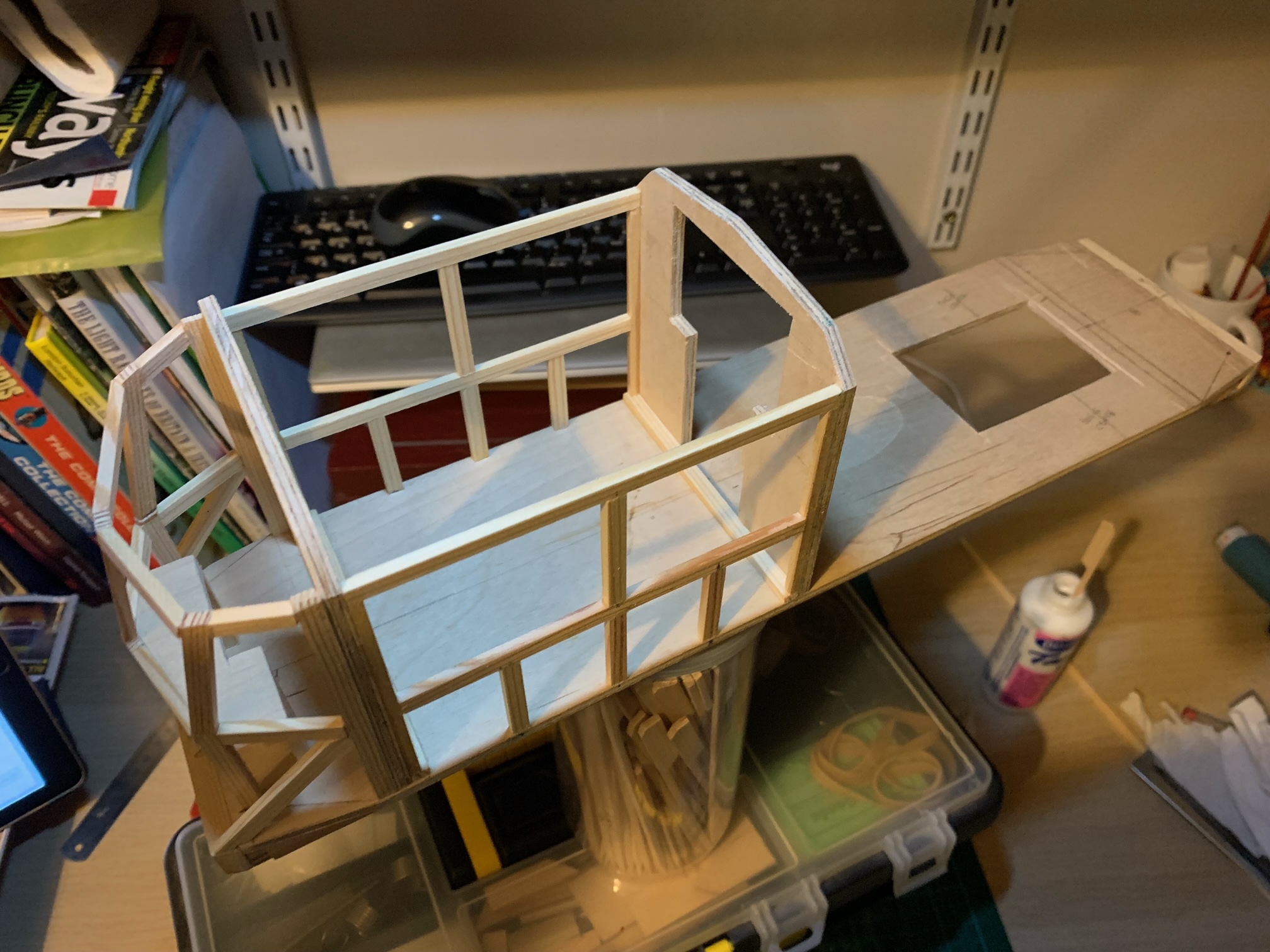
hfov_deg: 67.3
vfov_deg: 53.1
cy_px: 476
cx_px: 635
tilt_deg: -48.0
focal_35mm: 26
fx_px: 954
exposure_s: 1/25
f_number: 1.8
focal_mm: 4.25
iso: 400
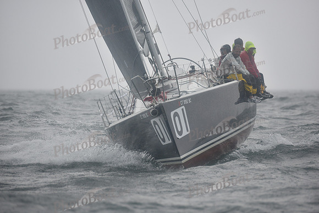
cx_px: 160
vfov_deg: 6.9
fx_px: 1773
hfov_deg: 10.3
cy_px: 106
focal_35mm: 200
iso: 400
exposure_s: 1/640
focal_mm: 200
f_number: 3.5
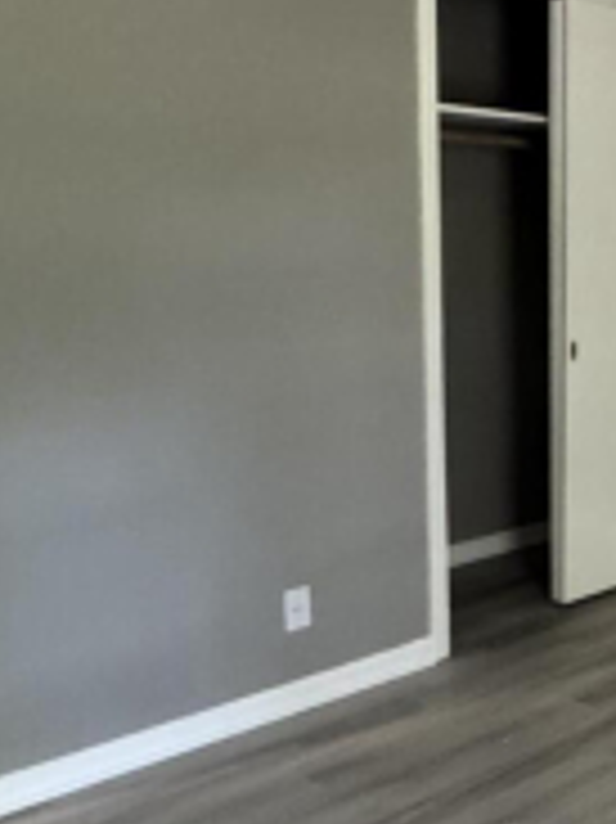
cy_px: 421
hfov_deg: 23.4
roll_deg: -0.7
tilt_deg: -11.4
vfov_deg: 37.5
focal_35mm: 51
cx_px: 904
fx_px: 1211
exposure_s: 1/60
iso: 800
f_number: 2.2
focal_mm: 2.22
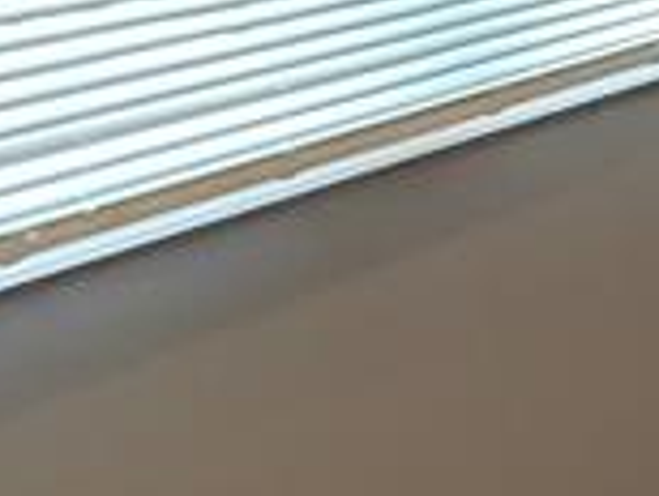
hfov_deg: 10.7
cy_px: -150
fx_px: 1773
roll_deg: -2.5
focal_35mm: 93
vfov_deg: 15.2
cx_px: 2110
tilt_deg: -6.0
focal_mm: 2.22
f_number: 2.2
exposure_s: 1/60
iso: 1000
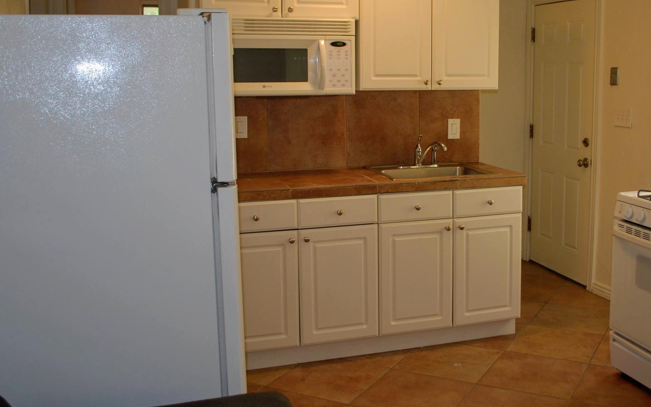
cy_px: 151
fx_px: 710
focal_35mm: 40
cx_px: 407
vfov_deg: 31.8
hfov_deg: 48.8
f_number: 3.5
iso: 200
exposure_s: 1/80
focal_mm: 18
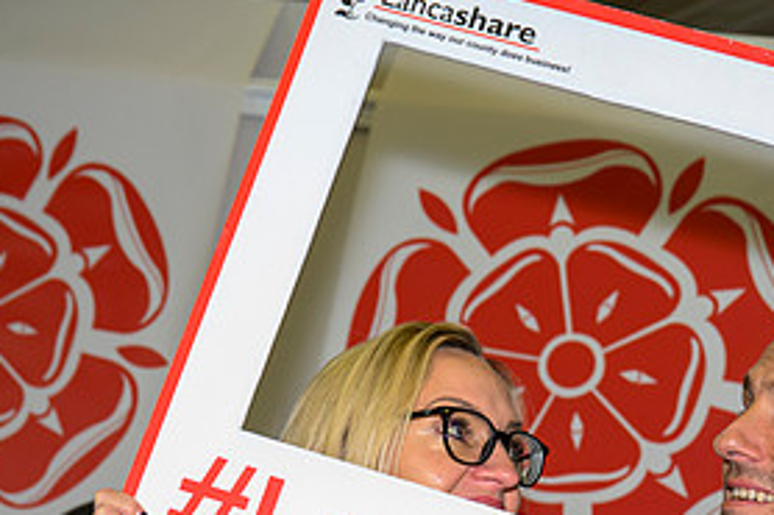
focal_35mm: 108
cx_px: 532
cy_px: 571
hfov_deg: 18.9
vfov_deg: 12.4
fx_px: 2321
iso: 3200
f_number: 5
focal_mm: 45
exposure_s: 1/100
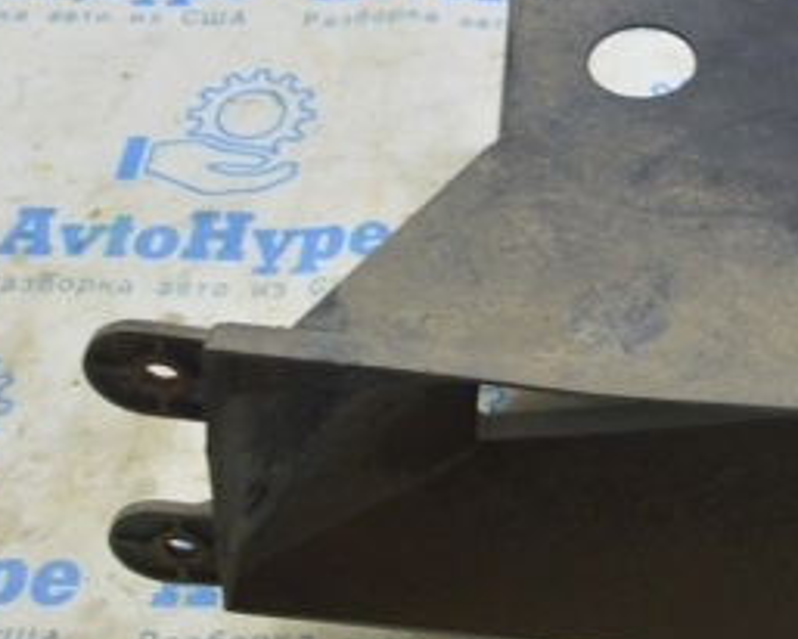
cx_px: 699
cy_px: 293
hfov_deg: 24.1
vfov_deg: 19.9
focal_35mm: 77
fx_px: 1820
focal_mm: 22
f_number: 5.6
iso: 400
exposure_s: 1/20
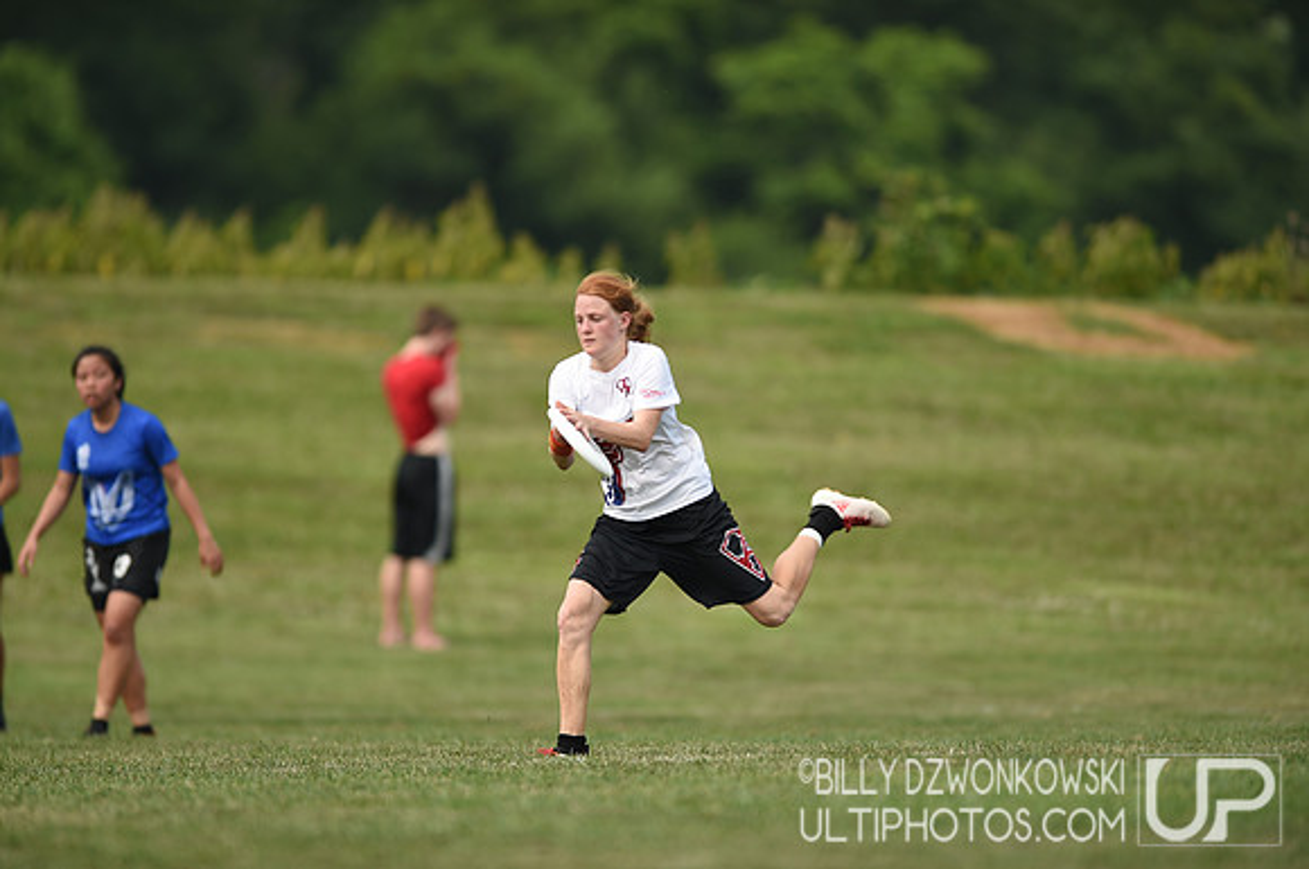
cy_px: 434
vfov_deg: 3.4
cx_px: 654
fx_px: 14524
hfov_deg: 5.2
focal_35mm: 400
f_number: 2.8
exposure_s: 1/1000
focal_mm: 400
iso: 100
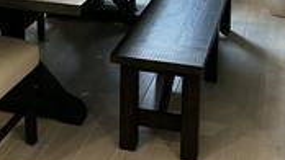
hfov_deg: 27.1
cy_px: -108
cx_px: 108
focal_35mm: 78
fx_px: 590
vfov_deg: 14.1
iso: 100
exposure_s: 1/60
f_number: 1.5
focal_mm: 5.7
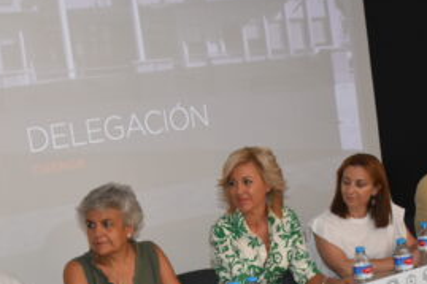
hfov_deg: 26.7
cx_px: 198
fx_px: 901
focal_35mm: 76
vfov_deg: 17.4
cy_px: 305
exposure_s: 1/80
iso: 800
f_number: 4.5
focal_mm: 22
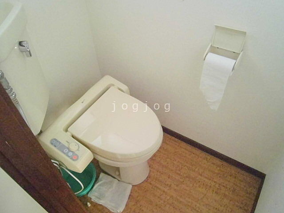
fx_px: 213
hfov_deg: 67.3
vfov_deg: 53.1
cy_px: 106
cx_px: 142
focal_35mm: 26
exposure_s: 1/30
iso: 800
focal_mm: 4.7
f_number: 2.8
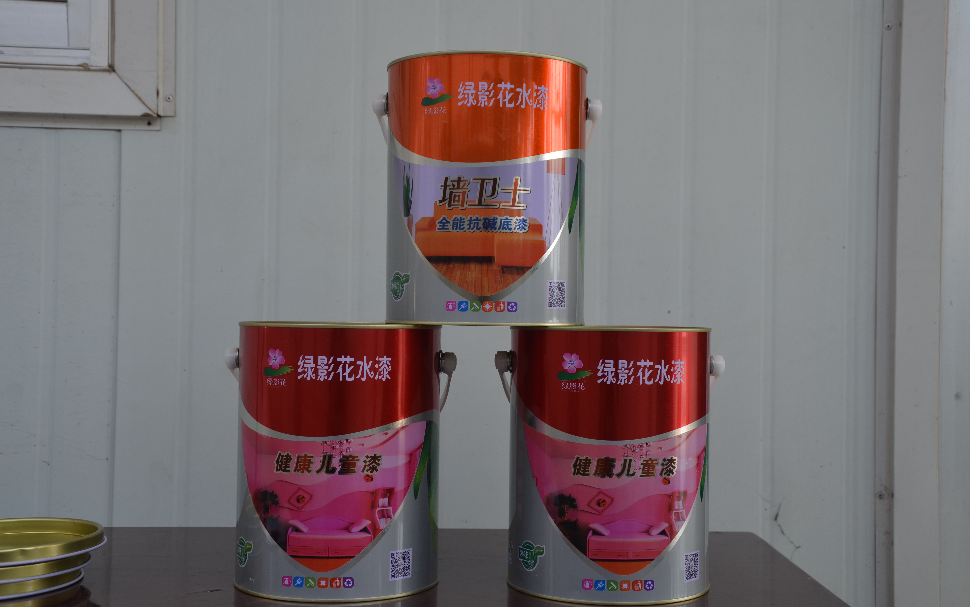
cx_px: 486
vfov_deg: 24.9
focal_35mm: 52
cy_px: 307
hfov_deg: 38.9
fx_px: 1375
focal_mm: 34
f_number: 6.3
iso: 200
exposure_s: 1/160
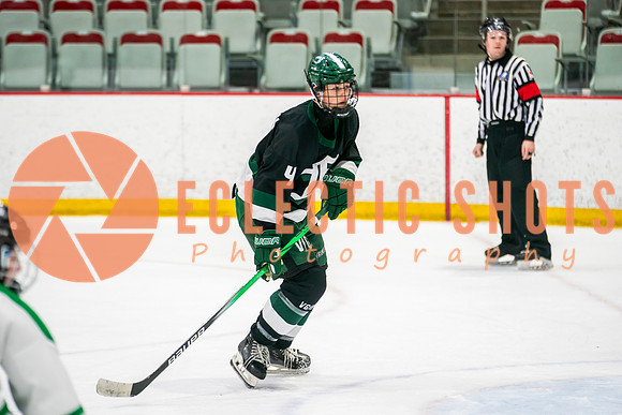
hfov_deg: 10.4
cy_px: 172
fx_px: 3401
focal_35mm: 197
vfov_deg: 7.0
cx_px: 330
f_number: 3.2
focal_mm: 168
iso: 1000
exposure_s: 1/640
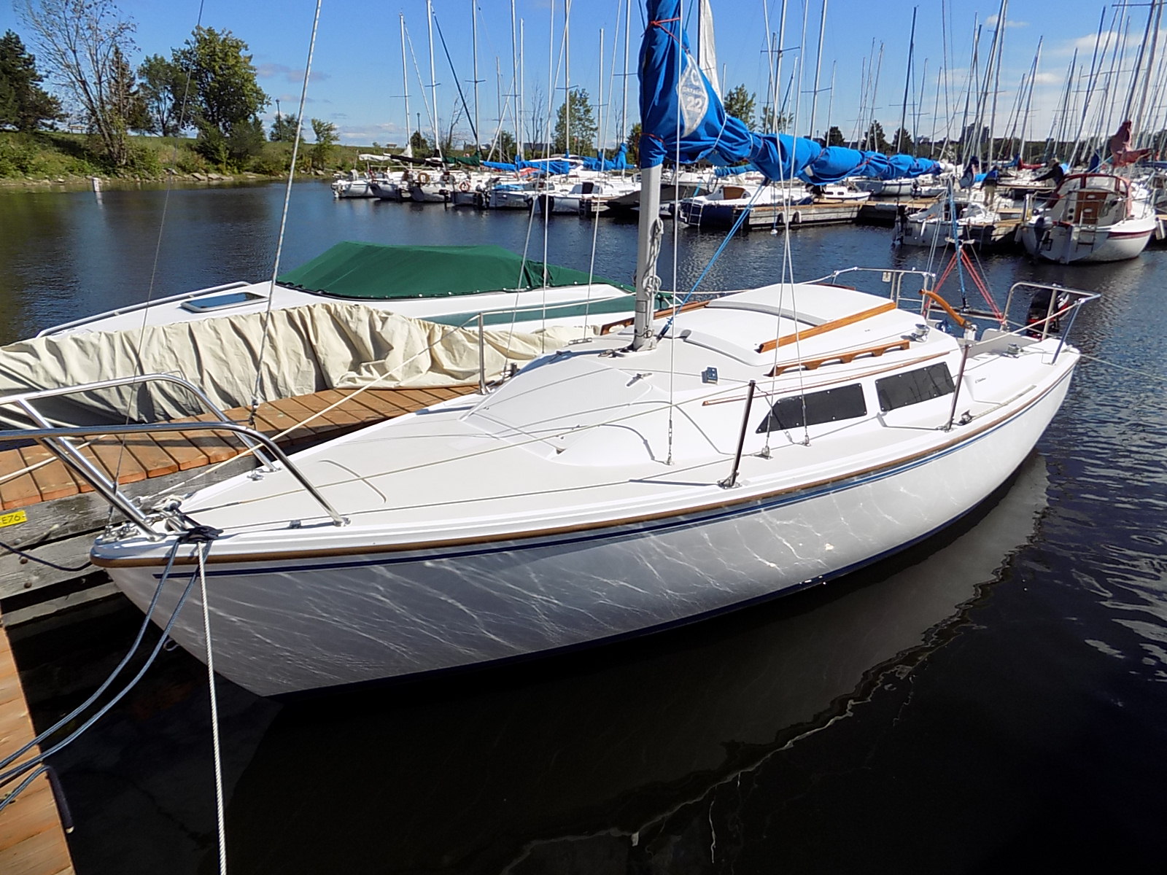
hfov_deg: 73.9
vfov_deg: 58.9
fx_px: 775
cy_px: 438
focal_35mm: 23
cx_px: 584
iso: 80
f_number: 9.9
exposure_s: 1/160
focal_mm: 4
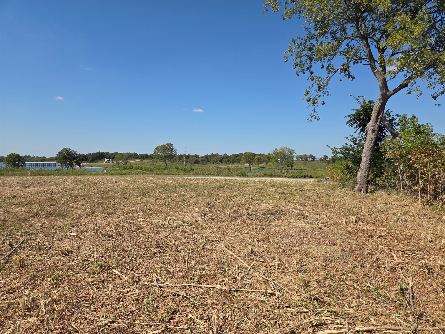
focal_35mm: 23
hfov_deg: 73.9
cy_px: 167
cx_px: 222
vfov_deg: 58.9
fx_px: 296
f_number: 1.8
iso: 80
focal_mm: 5.4
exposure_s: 1/6412
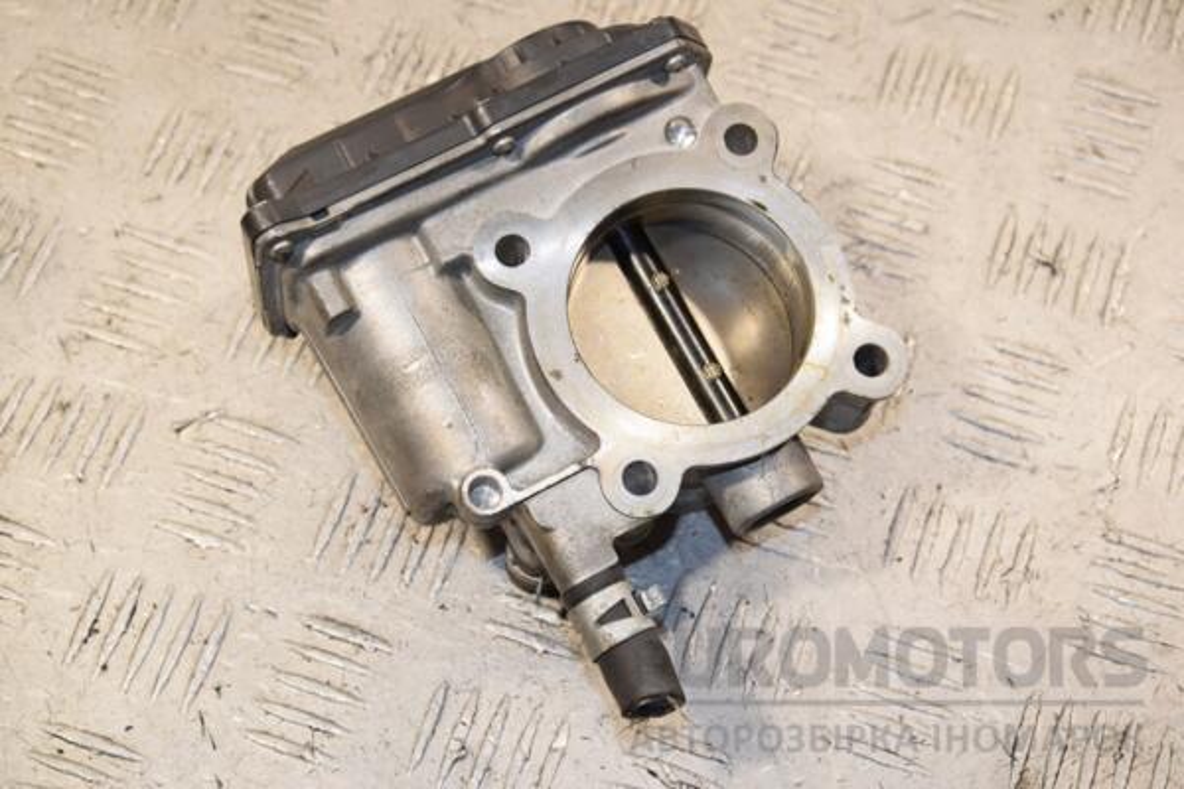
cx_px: 592
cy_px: 394
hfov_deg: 26.0
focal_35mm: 78
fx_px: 2565
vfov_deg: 17.5
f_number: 8
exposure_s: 1/200
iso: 800
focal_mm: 52
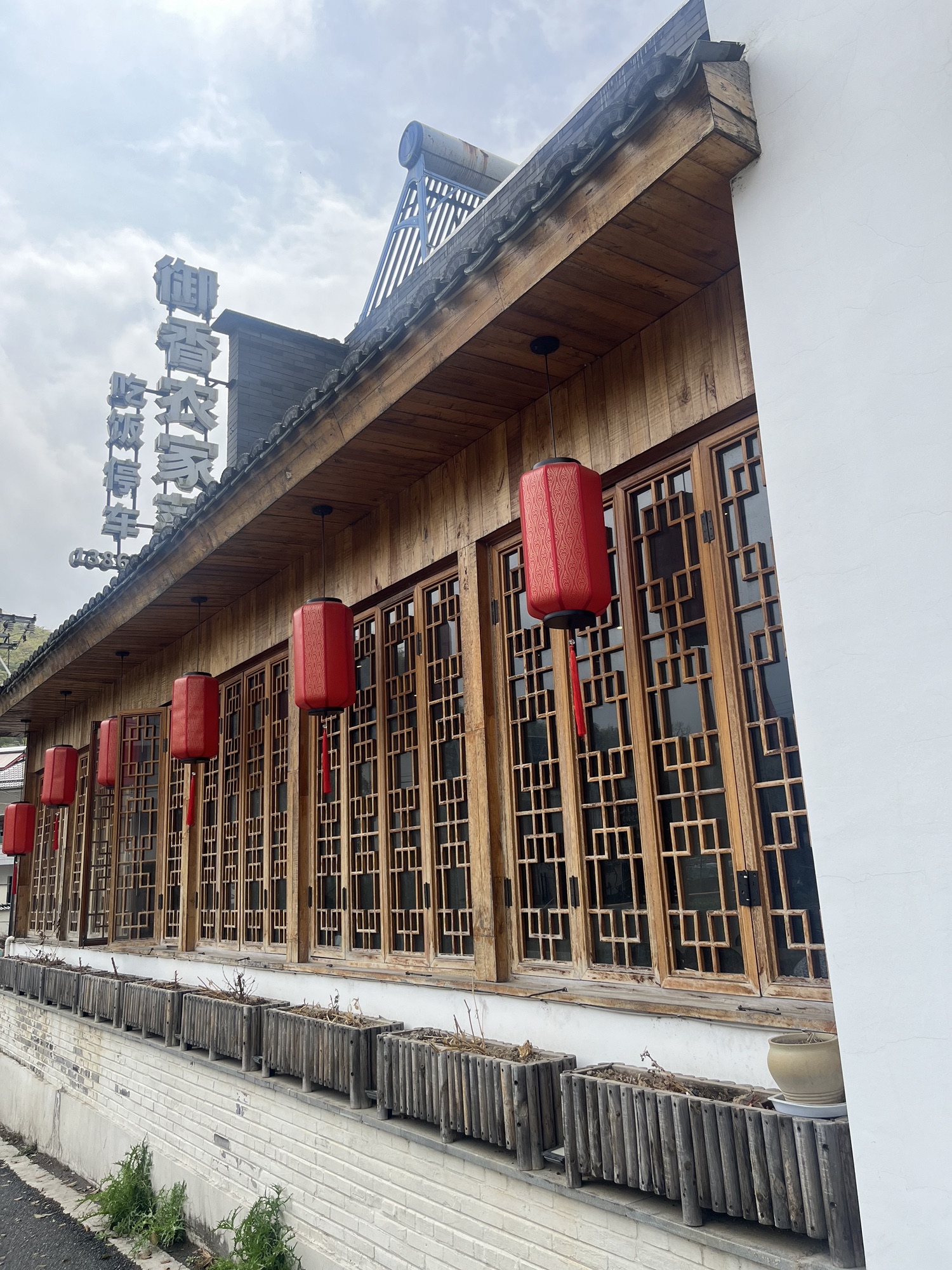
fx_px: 953
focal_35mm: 26
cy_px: 635
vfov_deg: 67.3
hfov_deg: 53.1
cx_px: 476
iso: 50
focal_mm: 5.1
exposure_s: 1/2967
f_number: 1.6
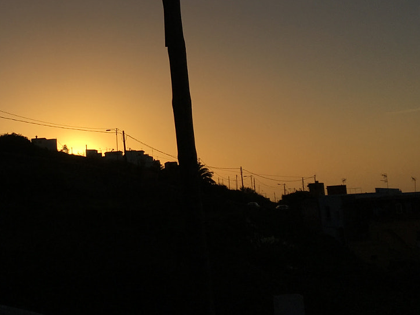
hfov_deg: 29.9
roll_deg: +3.2
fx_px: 777
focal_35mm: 64
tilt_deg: +9.8
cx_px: 117
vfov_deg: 22.7
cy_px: 72
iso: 25
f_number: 2.2
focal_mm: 4.15
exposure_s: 1/7692
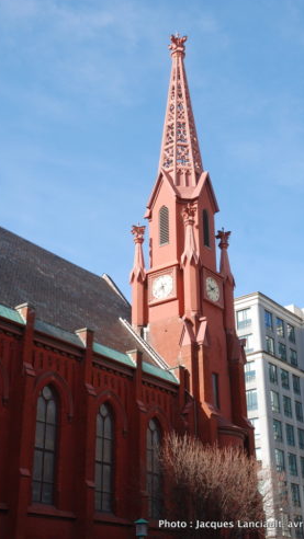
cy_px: 266
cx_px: 167
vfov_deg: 41.7
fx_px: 709
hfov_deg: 24.2
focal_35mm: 50
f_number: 10
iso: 100
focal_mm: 31
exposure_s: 1/80
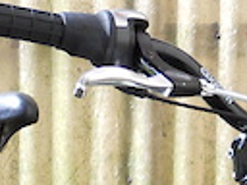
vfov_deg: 7.6
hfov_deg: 11.2
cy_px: 518
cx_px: 220
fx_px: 1249
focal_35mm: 175
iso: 125
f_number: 2.7
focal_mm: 5
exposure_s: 1/250
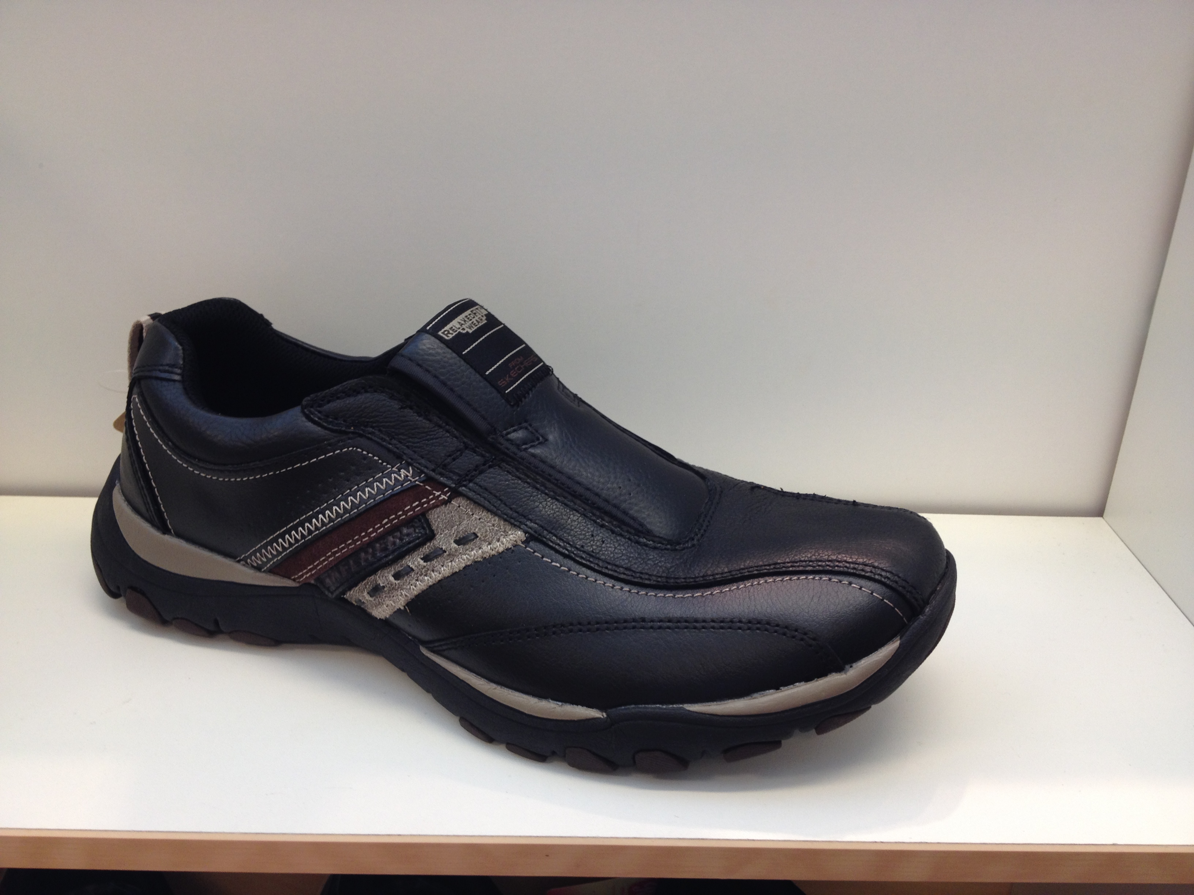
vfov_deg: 40.7
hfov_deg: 52.6
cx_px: 597
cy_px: 448
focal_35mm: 35
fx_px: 1207
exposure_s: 1/30
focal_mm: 4.28
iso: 50
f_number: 2.4
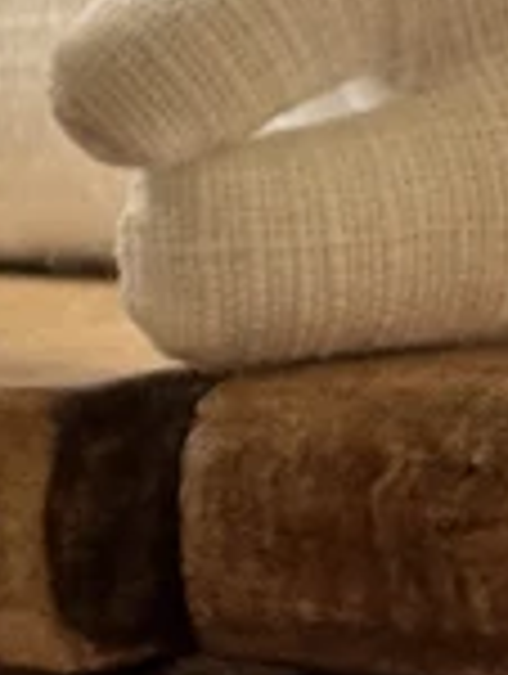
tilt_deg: -6.7
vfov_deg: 7.0
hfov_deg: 5.2
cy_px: 454
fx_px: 5483
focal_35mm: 281
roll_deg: +0.8
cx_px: -486
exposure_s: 1/101
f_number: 1.78
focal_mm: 6.76
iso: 100
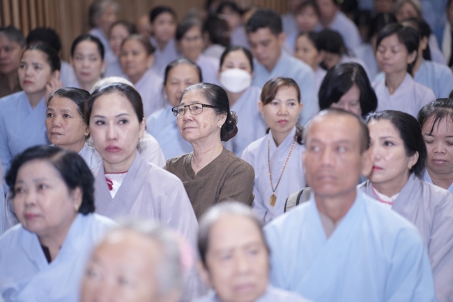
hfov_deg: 13.7
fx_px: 1887
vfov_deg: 9.1
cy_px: 151
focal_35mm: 150
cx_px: 226
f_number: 2.8
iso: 1250
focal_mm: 150
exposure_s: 1/125
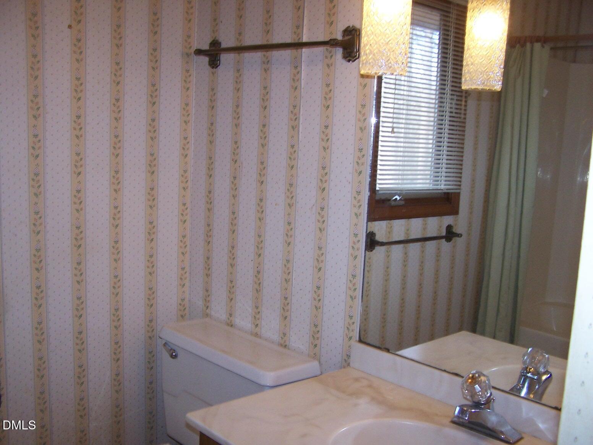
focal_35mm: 38
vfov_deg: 37.7
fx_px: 651
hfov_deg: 49.0
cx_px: 296
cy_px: 222
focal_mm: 6.3
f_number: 2.8
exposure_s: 1/60
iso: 140
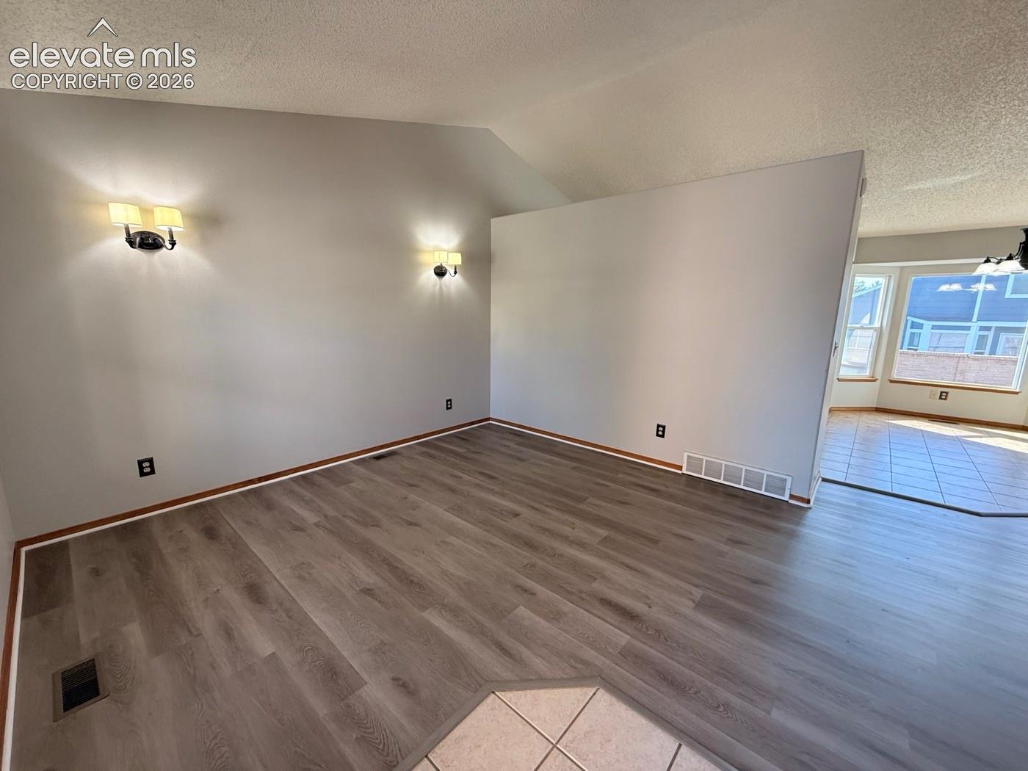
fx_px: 416
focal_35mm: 14
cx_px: 514
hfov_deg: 102.1
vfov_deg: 85.7
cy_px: 386
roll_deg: -0.9
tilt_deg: -9.8
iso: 250
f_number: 2.2
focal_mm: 2.22
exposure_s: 1/120
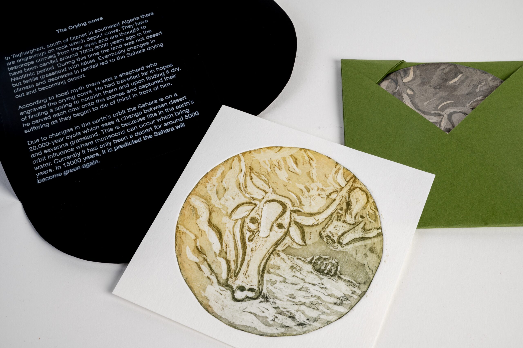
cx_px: 262
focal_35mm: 45
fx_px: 653
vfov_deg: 29.8
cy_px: 174
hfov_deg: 43.6
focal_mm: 45
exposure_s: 1/4
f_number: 20
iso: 100
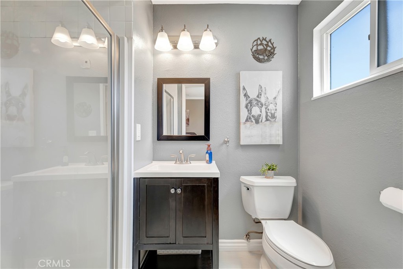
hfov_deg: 100.4
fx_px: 168
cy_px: 134
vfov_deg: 77.3
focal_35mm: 15
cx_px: 202
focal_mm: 10
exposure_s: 1/15
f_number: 5.6
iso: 100
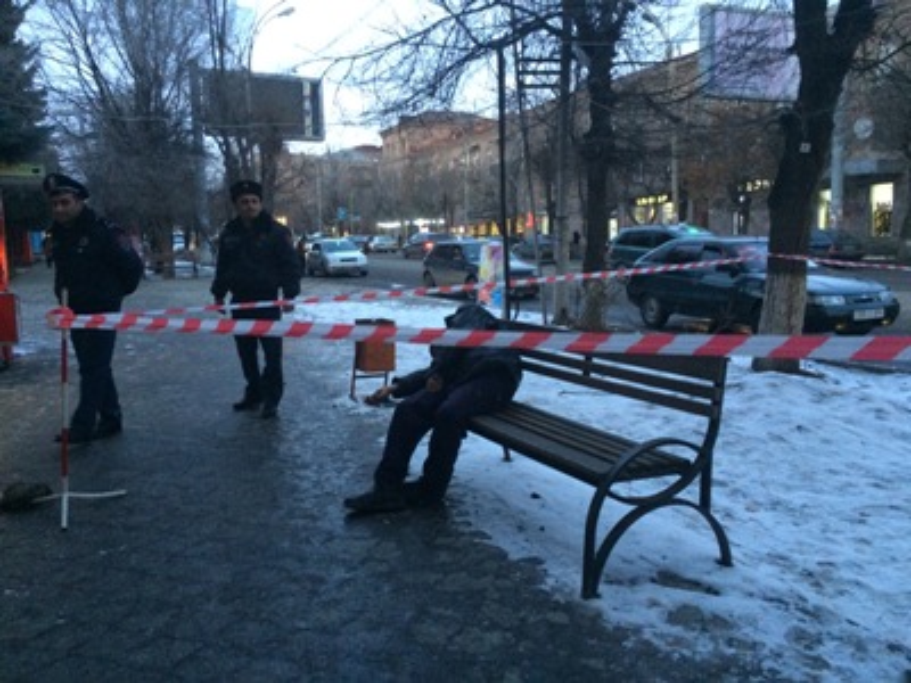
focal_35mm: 29
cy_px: 342
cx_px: 456
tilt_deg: -6.0
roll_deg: +3.2
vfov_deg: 48.2
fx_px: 763
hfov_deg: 61.7
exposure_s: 1/25
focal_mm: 4.15
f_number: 2.2
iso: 250
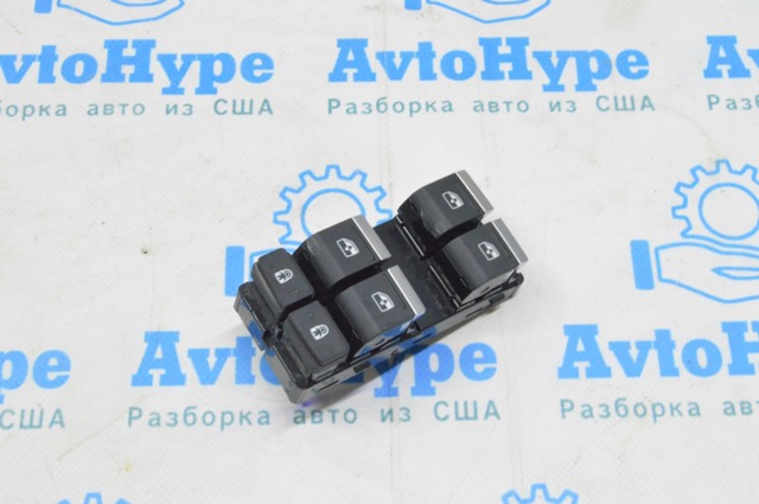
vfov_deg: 23.7
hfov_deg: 35.1
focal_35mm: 57
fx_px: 1200
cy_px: 252
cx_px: 380
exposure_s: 1/15
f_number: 20
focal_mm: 38
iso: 6400
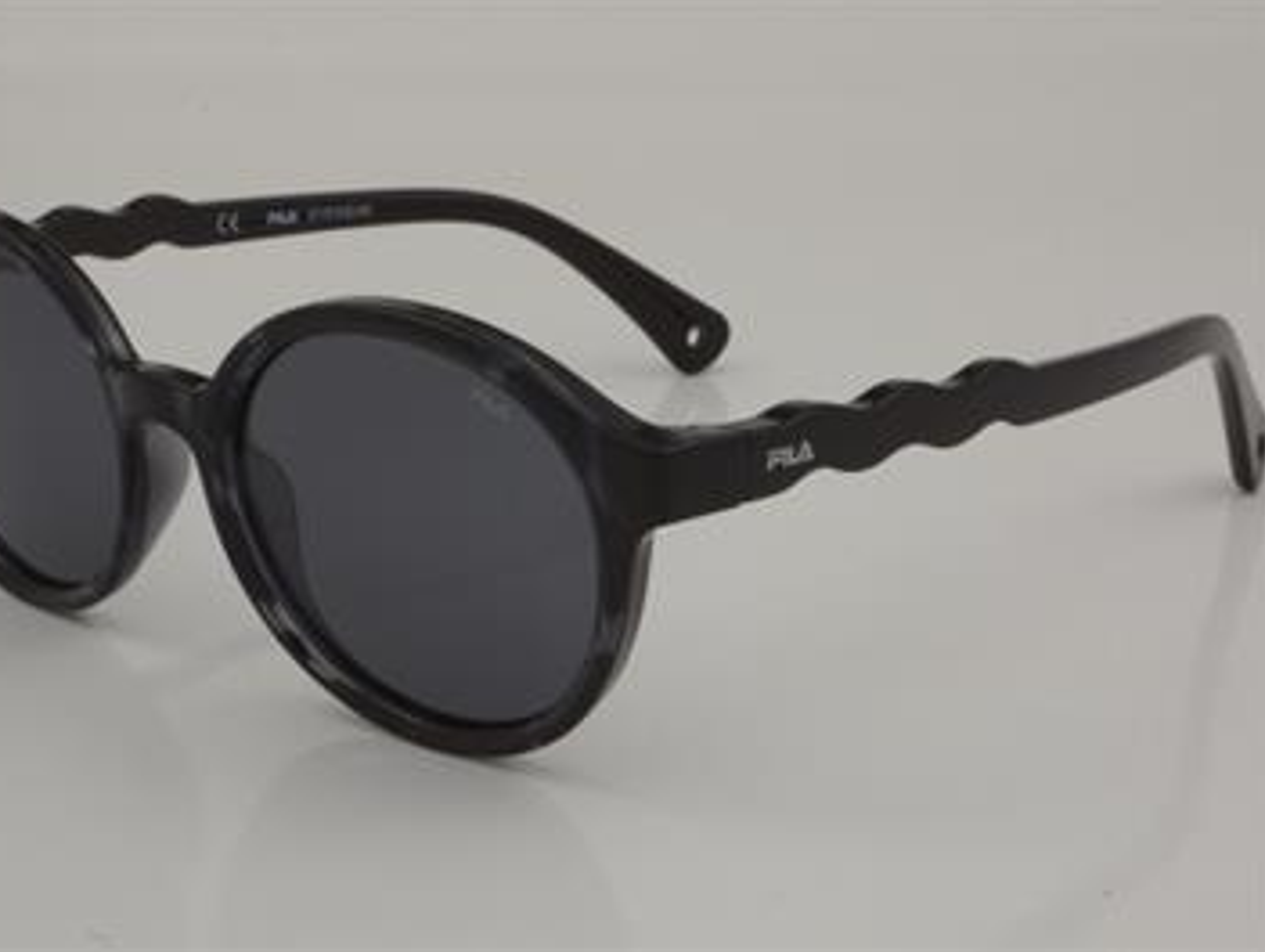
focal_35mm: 82
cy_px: 476
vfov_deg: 18.0
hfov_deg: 23.8
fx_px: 3000
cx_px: 555
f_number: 36
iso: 100
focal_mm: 50
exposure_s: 1/3
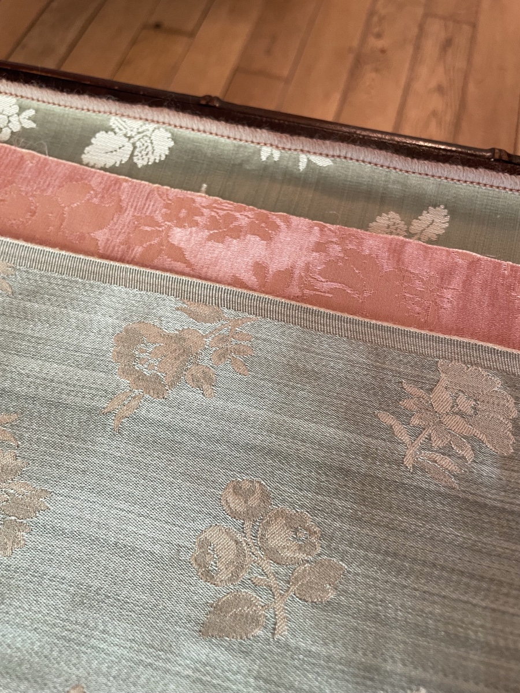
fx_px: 521
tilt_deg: -64.5
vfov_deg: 67.3
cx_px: 260
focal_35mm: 26
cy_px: 346
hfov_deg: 53.1
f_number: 1.6
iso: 160
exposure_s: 1/50
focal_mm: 4.2
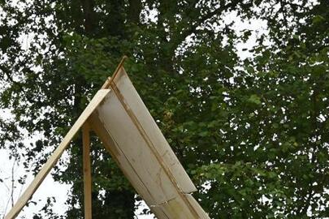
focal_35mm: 93
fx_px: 850
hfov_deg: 21.8
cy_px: 253
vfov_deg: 14.3
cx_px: 98
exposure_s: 1/160
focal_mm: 38
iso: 200
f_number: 6.3
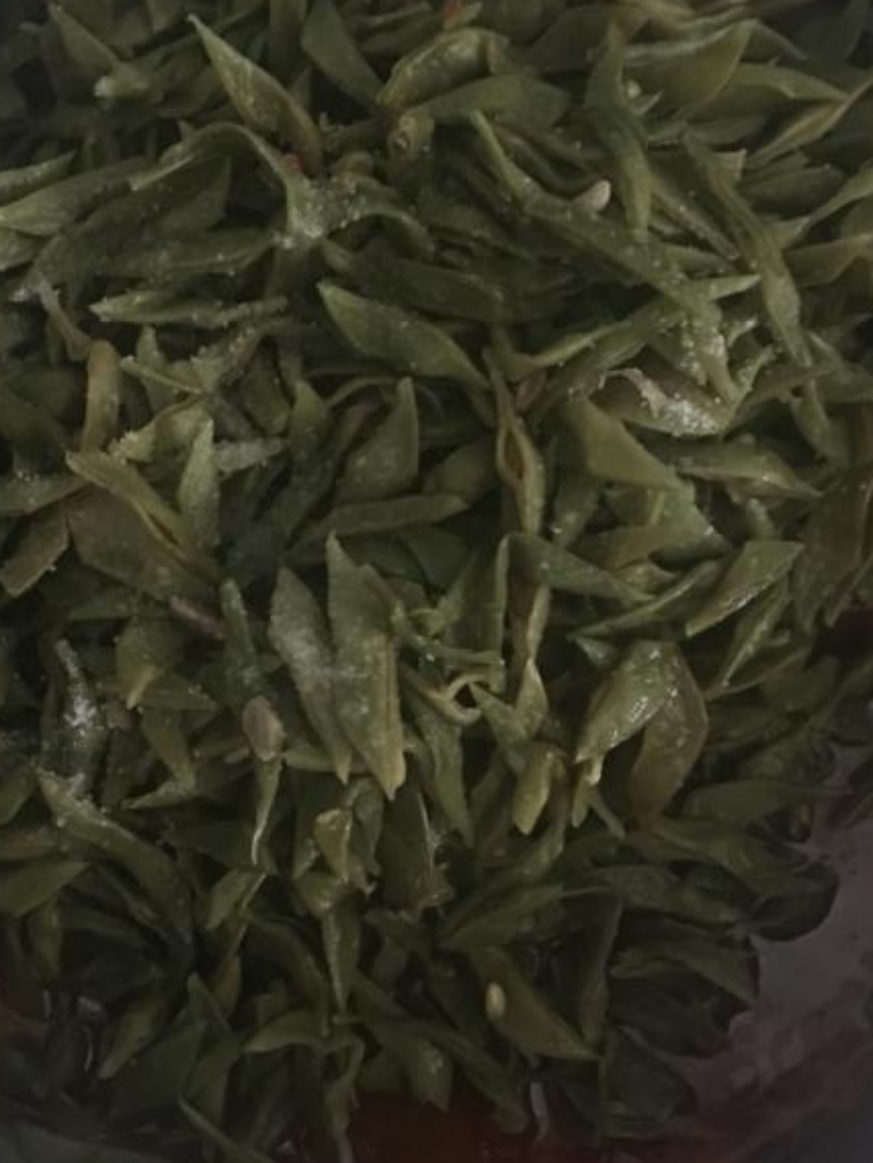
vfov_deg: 40.4
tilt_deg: -80.7
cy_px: 624
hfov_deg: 30.9
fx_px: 1580
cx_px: 387
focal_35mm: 47
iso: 500
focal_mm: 4.15
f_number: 2.2
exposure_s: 1/17
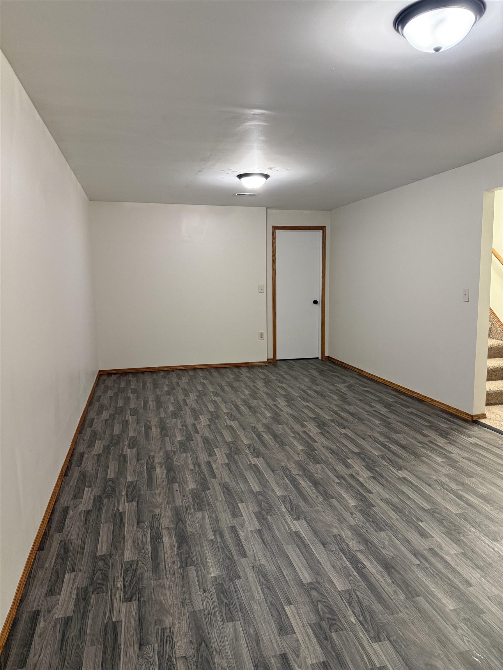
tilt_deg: -7.3
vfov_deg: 71.6
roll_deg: +0.7
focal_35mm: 24
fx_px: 465
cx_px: 252
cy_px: 335
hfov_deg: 56.8
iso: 320
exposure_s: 1/60
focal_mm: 6.76
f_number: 1.78
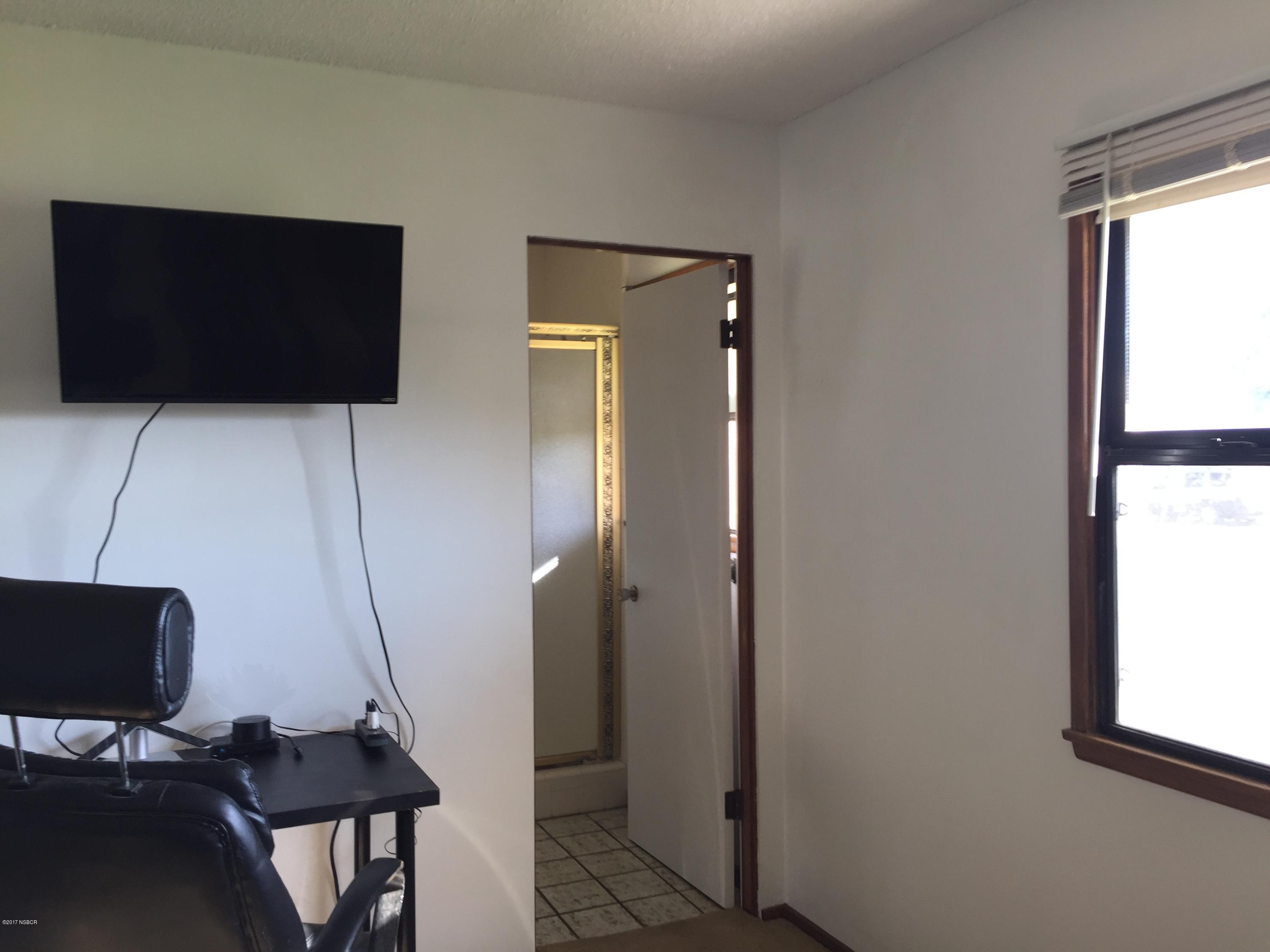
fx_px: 1064
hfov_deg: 61.7
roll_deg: +0.5
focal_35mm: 29
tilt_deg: -0.5
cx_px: 635
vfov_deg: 48.2
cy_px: 476
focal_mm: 4.15
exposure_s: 1/40
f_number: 2.2
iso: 32
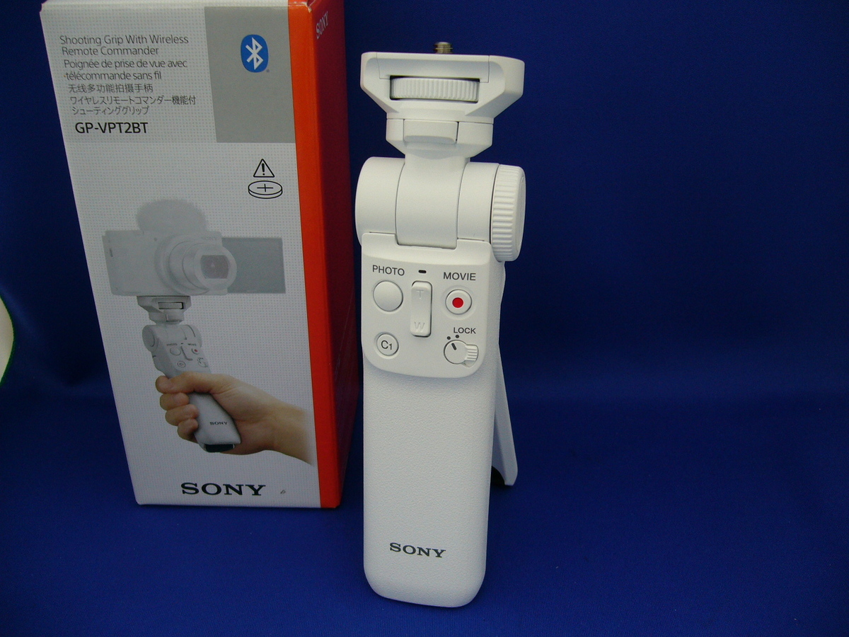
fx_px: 858
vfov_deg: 40.7
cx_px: 424
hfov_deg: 52.6
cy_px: 318
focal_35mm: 35
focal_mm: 5.8
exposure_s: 1/30
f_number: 2.8
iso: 100
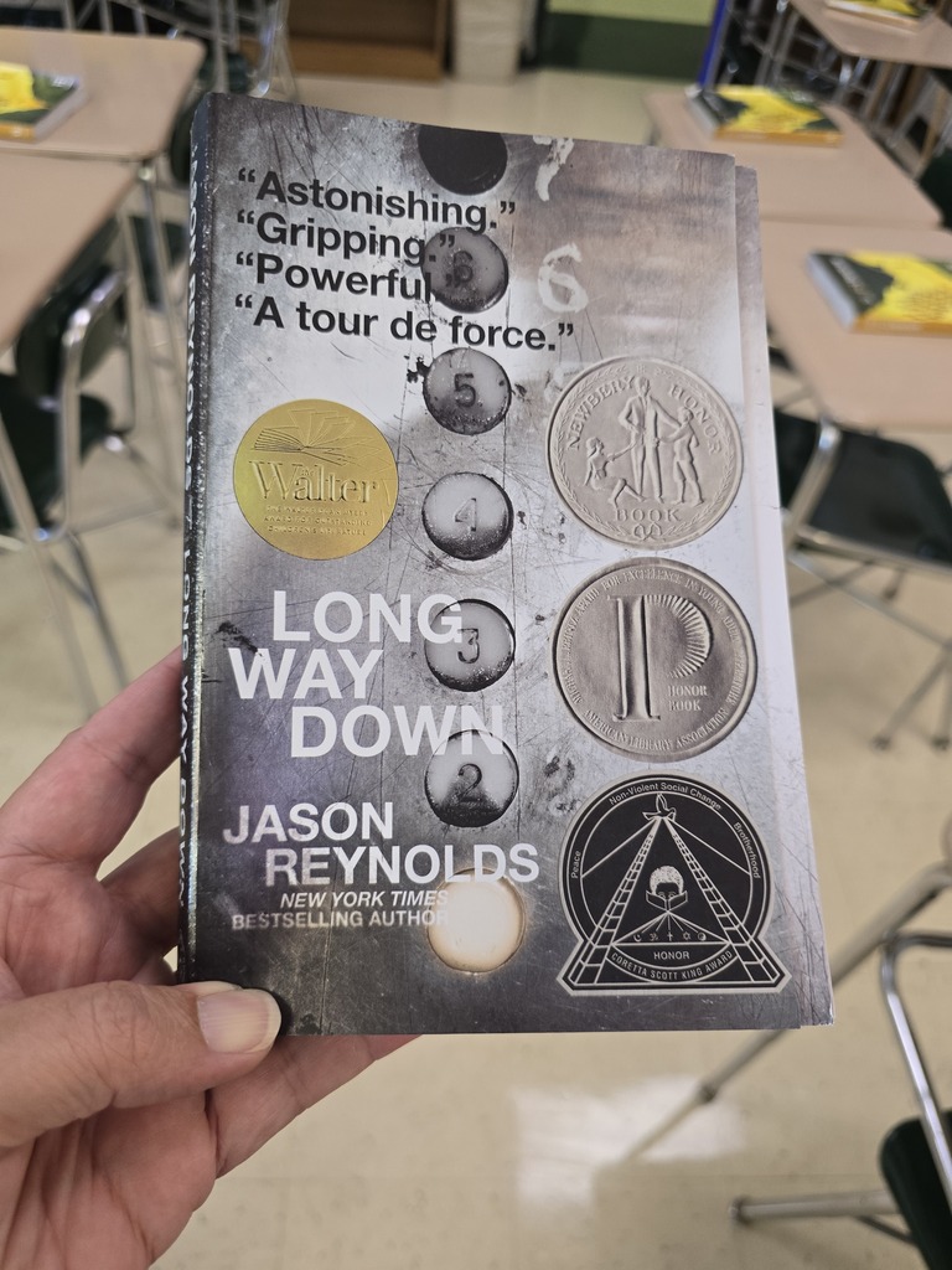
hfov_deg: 58.9
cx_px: 476
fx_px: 843
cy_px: 635
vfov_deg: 73.9
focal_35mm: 23
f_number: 1.7
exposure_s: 1/120
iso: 250
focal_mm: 6.3
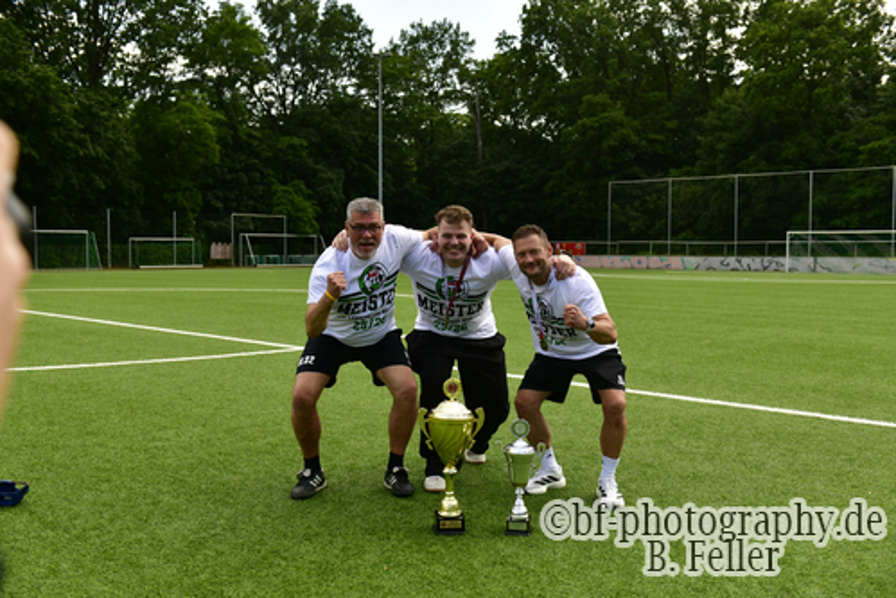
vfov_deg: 37.9
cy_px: 299
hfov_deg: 54.4
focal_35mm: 35
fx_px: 871
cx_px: 448
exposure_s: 1/4000
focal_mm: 35
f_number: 4.5
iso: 1250
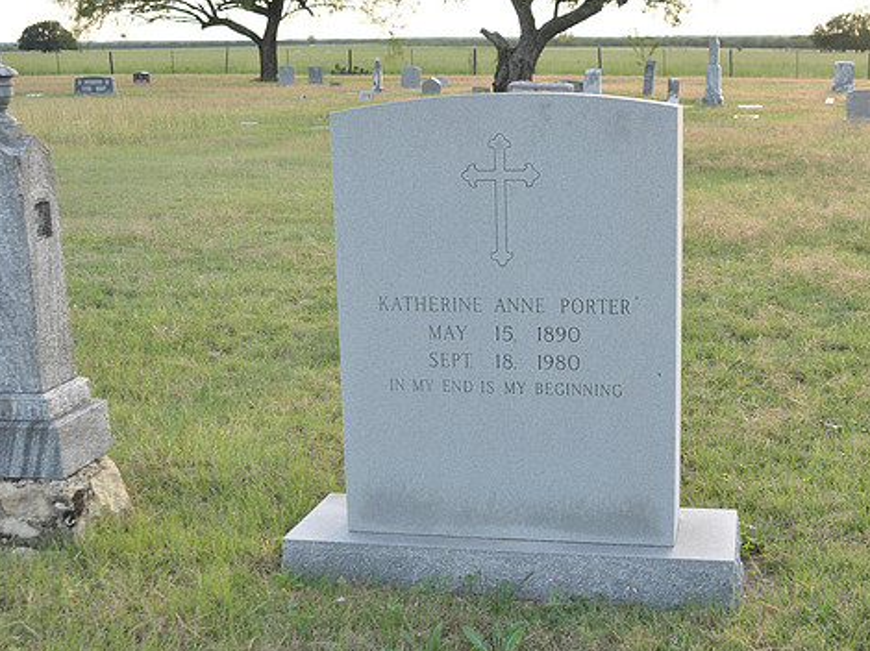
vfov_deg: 28.2
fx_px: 1296
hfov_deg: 37.0
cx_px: 503
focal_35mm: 52
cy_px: 339
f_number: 5
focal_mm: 29
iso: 400
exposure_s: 1/250
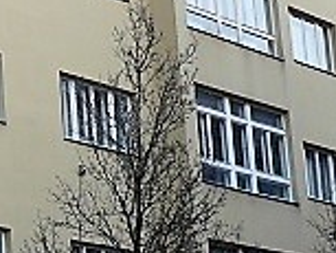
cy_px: 117
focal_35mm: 166
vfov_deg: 9.0
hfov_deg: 11.4
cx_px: -177
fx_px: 1613
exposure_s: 1/80
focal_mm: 6
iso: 100
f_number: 2.8
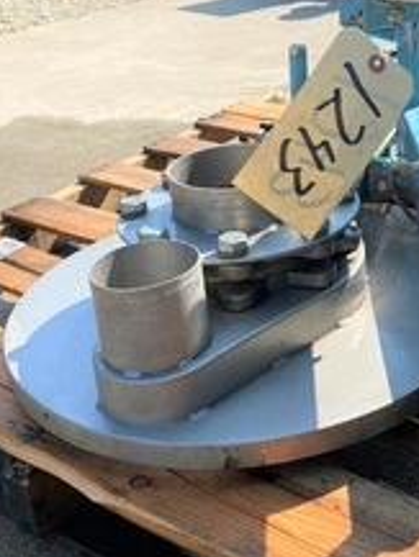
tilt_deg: -24.2
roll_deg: +2.0
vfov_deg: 39.4
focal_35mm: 48
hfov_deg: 29.6
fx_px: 774
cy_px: 208
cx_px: 337
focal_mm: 4.25
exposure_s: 1/1608
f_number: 1.8
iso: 32
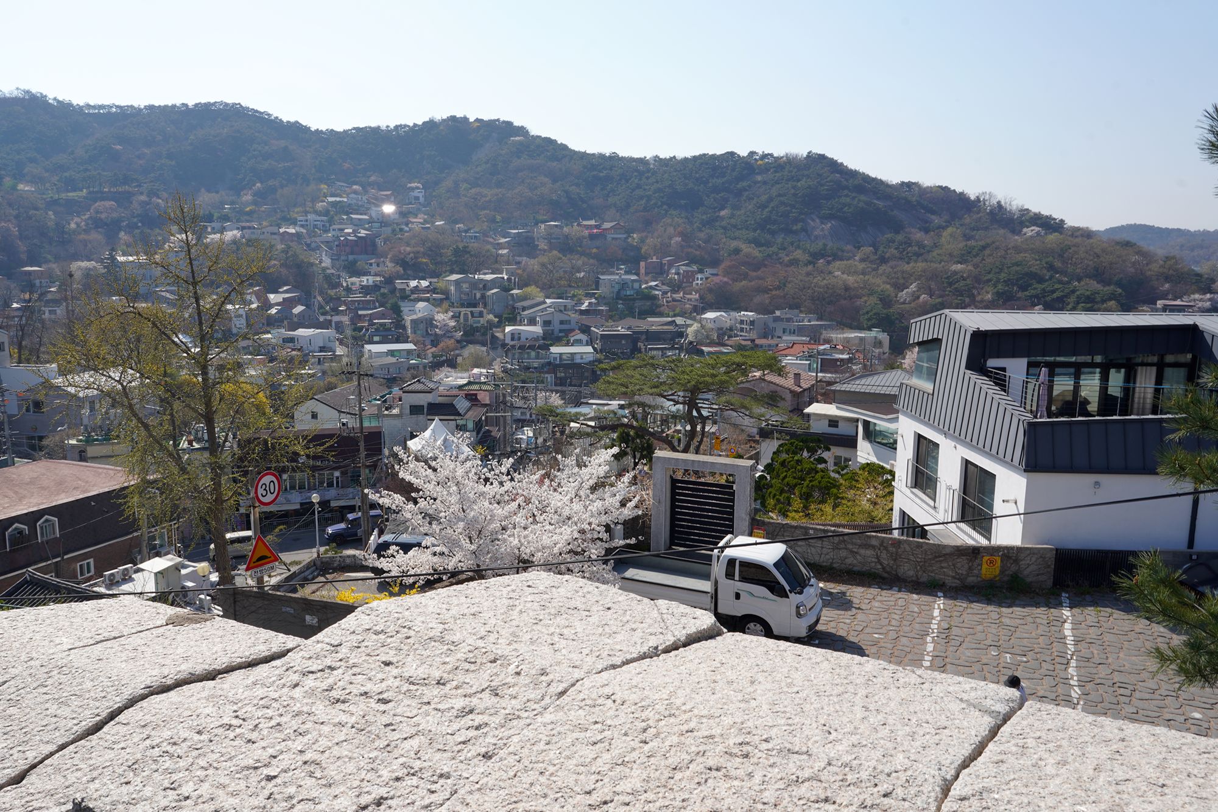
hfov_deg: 73.7
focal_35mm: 24
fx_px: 812
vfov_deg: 53.1
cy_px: 406
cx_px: 609
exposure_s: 1/100
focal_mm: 24
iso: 100
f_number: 14
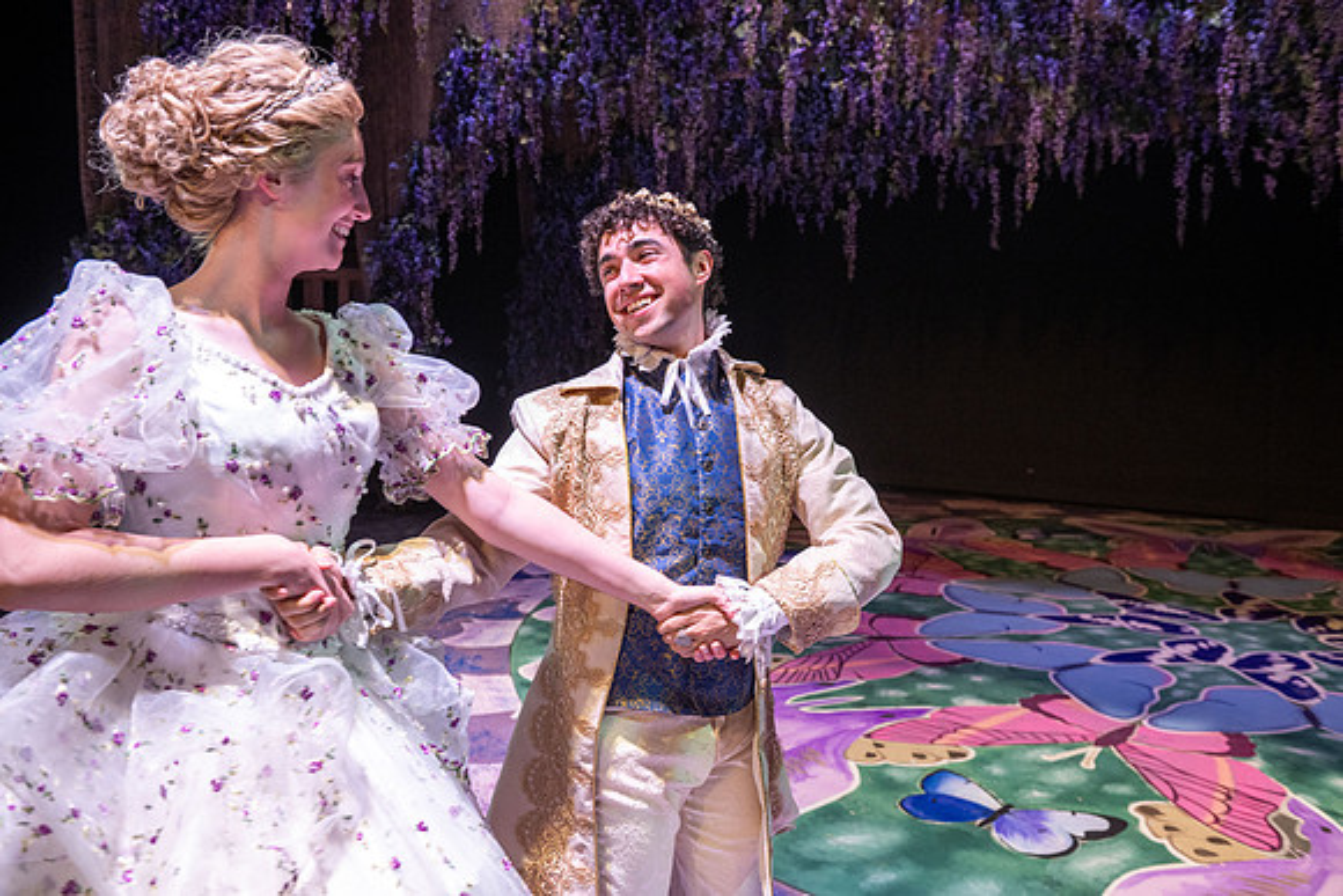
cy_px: 448
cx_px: 672
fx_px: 1194
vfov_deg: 41.1
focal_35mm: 32
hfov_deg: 58.7
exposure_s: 1/200
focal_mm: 32
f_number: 4.5
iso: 1000
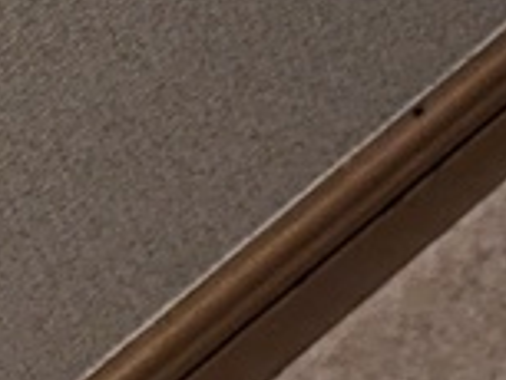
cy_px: -321
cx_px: 1280
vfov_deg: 4.6
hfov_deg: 5.9
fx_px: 4681
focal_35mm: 320
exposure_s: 1/60
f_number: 1.89
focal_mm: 5.43
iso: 823
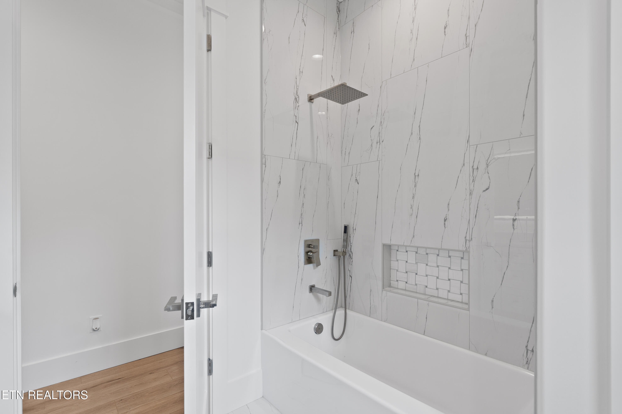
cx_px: 311
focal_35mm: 16
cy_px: 207
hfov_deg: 96.7
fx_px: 276
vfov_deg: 73.7
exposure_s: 1/15
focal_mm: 16
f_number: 7.1
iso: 250
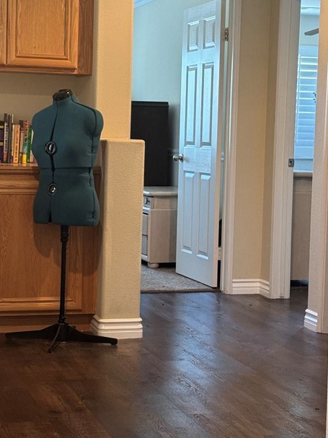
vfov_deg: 24.1
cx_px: 112
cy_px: 195
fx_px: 1024
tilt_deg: -3.5
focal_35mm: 81
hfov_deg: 18.2
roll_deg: -1.2
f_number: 1.78
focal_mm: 6.76
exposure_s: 1/40
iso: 320
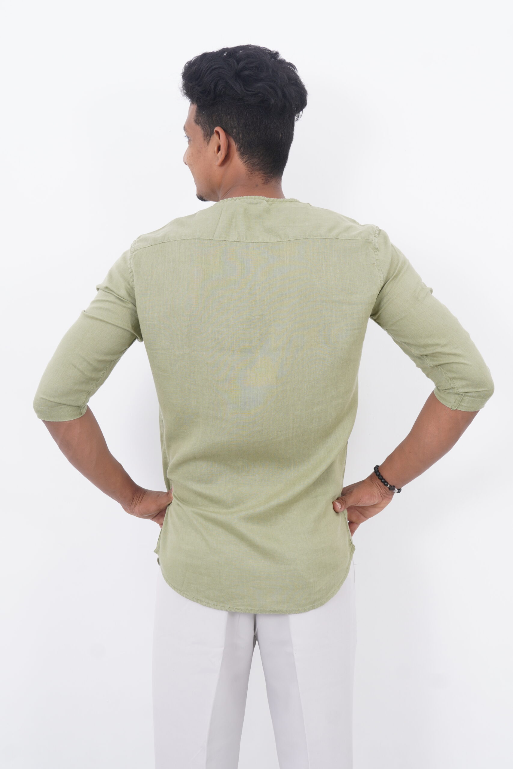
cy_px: 384
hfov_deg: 26.5
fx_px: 1090
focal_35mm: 51
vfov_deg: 38.9
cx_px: 256
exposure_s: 1/100
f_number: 8
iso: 200
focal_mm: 34
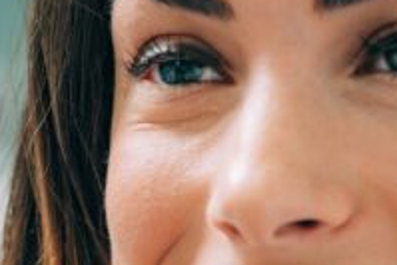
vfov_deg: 4.3
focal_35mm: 319
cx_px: -245
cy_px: 238
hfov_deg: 6.4
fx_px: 3520
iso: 100
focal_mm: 62
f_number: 3.5
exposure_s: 1/160
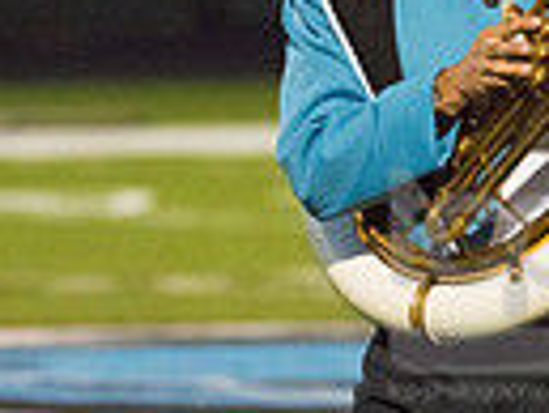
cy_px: 285
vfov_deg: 1.5
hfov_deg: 2.0
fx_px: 15430
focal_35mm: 972
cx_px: 489
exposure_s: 1/800
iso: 10000
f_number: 5.6
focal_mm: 290
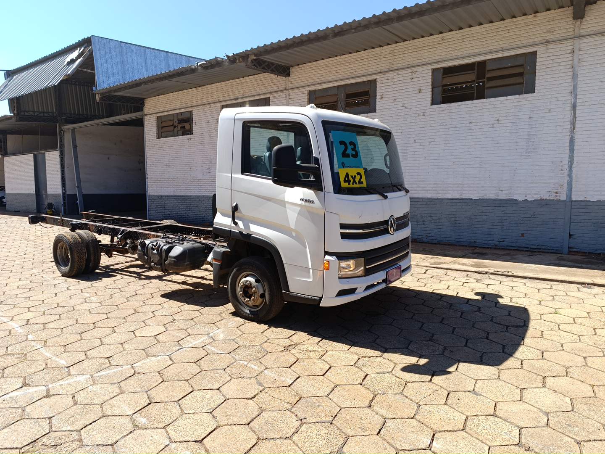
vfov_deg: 58.9
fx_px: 402
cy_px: 227
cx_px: 302
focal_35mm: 23
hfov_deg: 73.9
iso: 50
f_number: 1.6
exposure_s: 1/333
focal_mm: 6.14
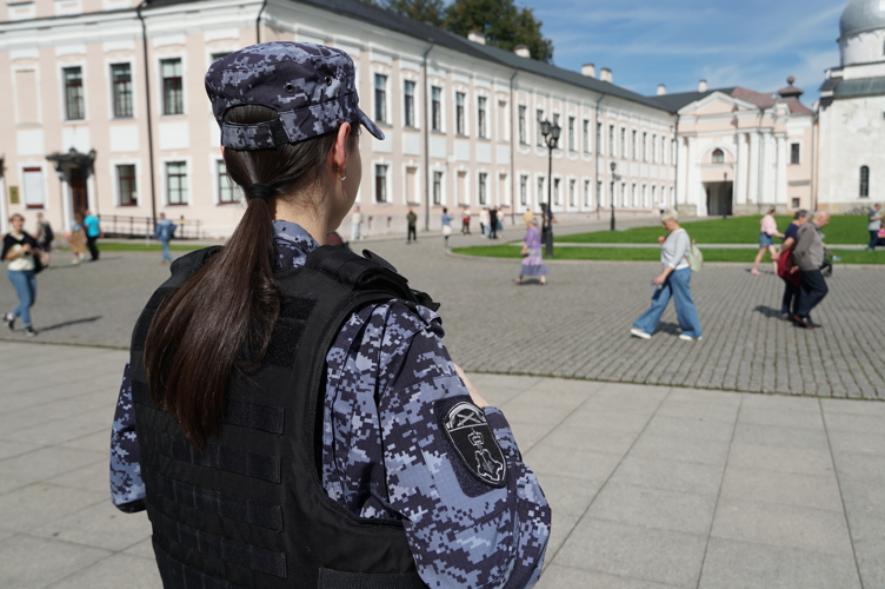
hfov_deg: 57.3
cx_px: 442
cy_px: 294
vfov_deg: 39.9
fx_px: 811
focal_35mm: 33
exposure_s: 1/1250
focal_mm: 22
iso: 100
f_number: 4.5
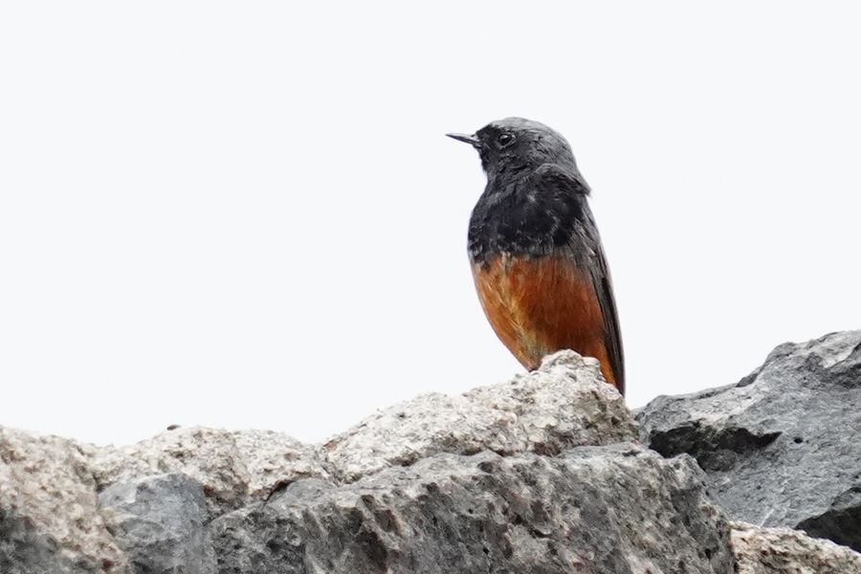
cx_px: 430
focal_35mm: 594
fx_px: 14205
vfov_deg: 2.3
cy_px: 287
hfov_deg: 3.5
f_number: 7.1
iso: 2000
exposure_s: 1/2000
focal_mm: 594
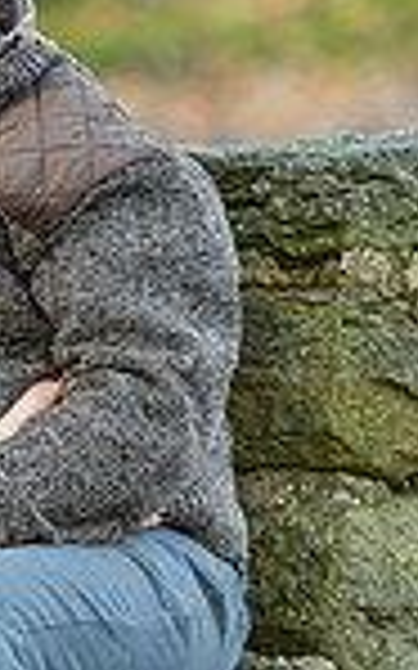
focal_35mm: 432
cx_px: -193
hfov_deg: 3.0
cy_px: 463
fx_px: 7882
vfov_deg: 4.9
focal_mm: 140
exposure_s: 1/200
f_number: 3.5
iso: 320
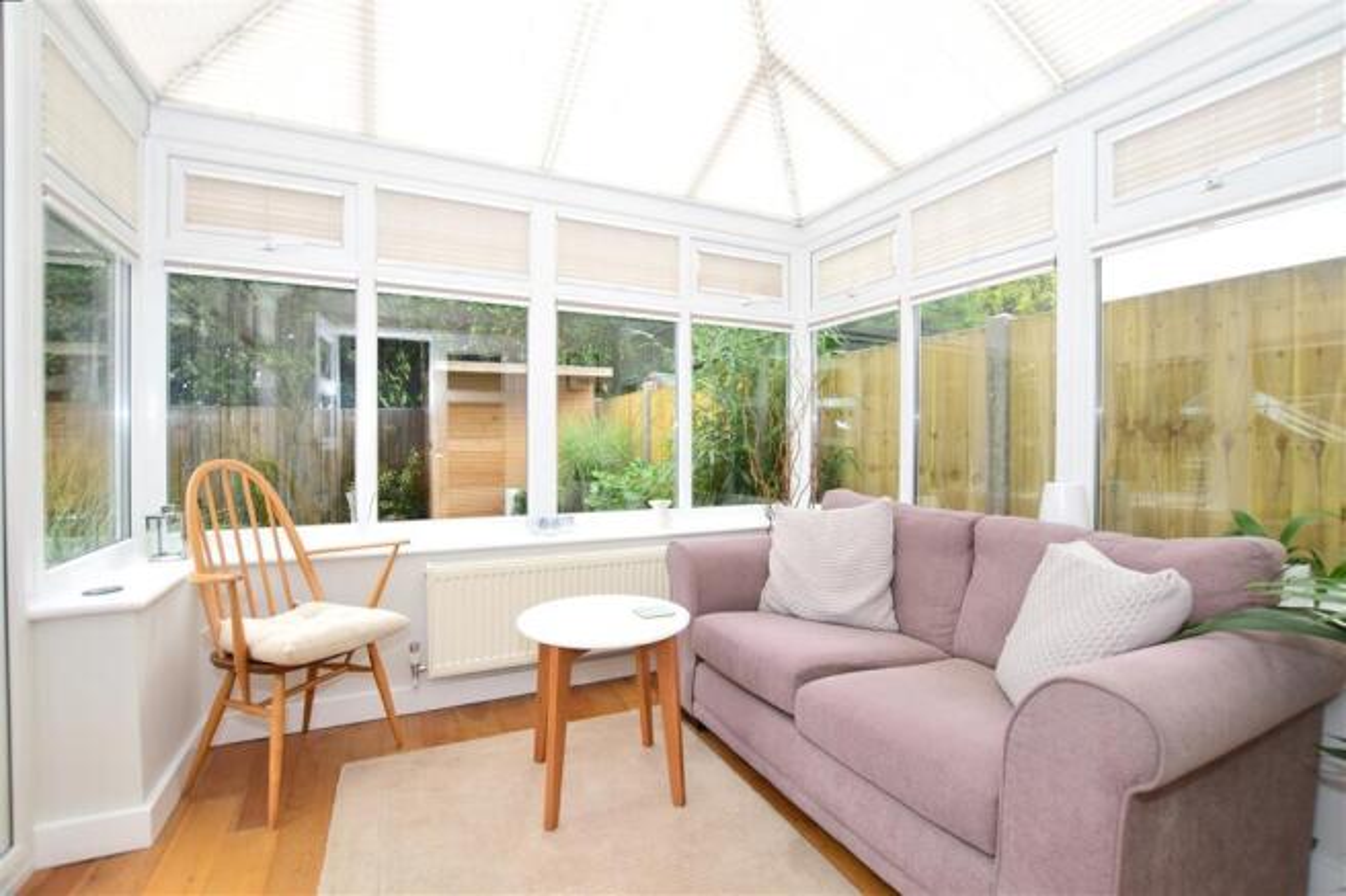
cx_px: 673
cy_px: 448
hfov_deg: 100.4
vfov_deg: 77.3
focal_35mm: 15
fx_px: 561
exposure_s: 1/200
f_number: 6.3
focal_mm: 10
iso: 400
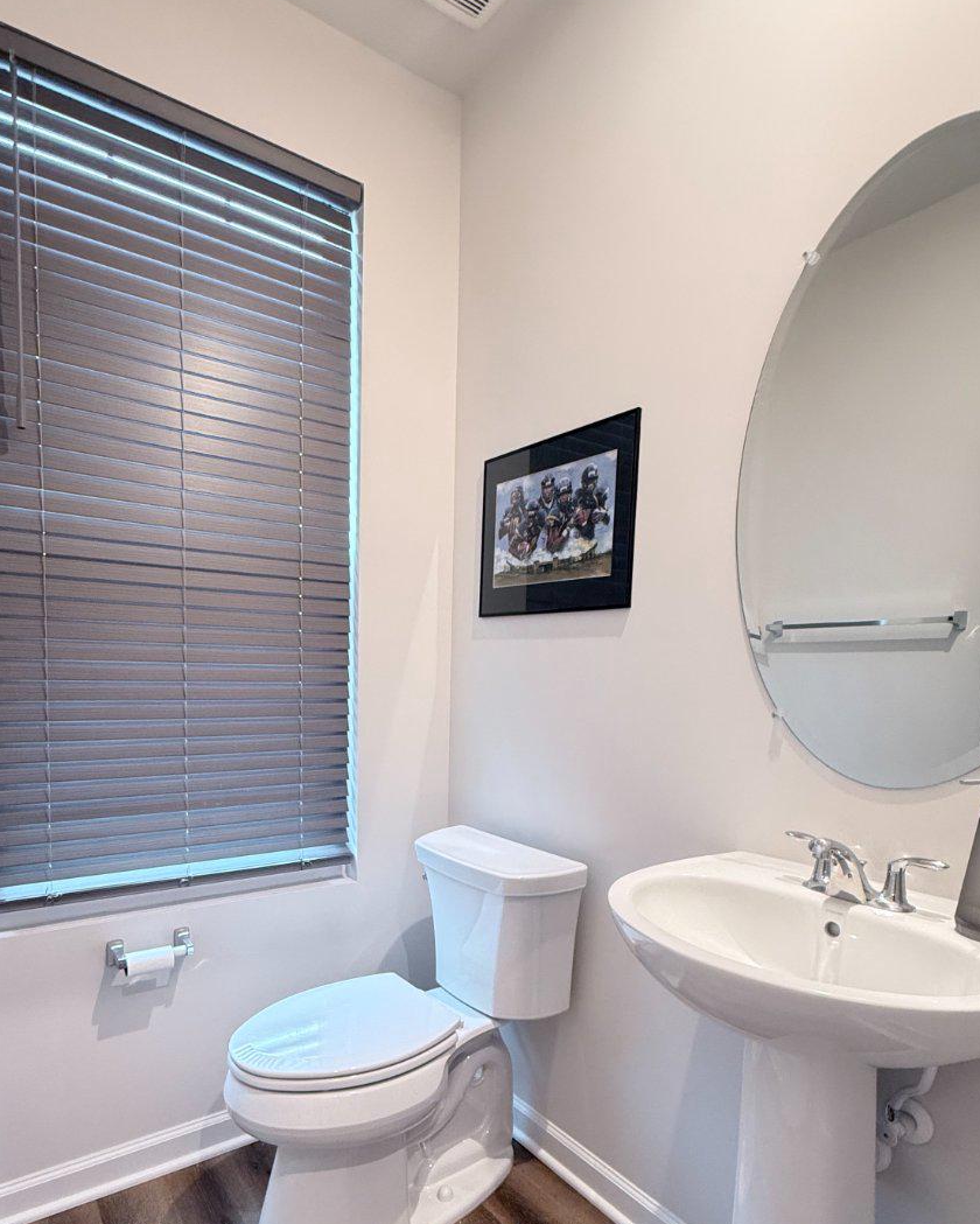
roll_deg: -0.6
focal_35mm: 20
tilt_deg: -4.1
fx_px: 725
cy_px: 736
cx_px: 427
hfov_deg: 67.9
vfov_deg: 79.4
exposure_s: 1/60
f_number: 2.2
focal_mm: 2.22
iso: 320
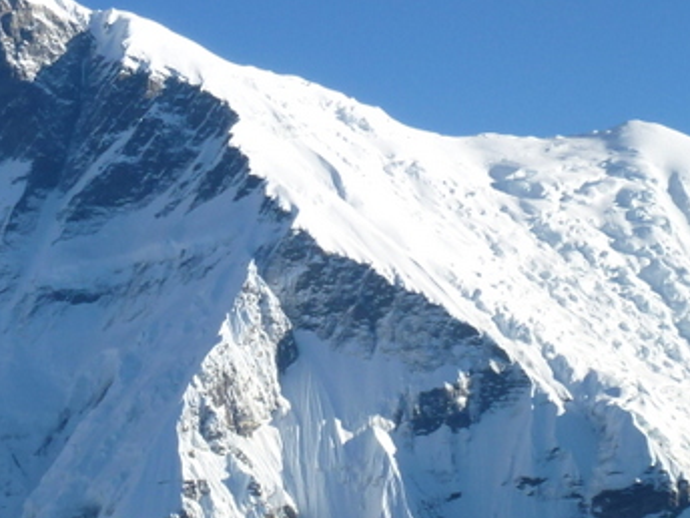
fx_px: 3389
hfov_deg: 11.4
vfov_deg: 8.7
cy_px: 260
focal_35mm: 170
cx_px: -160
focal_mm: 11.7
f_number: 4.6
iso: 100
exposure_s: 1/500
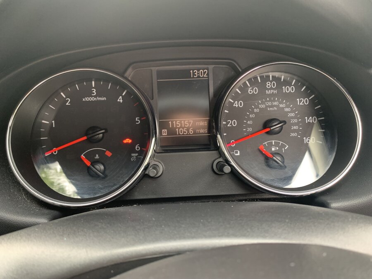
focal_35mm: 26
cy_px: 140
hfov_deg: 67.3
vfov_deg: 53.1
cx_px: 186
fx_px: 279
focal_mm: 4.25
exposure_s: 1/60
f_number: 1.8
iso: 125
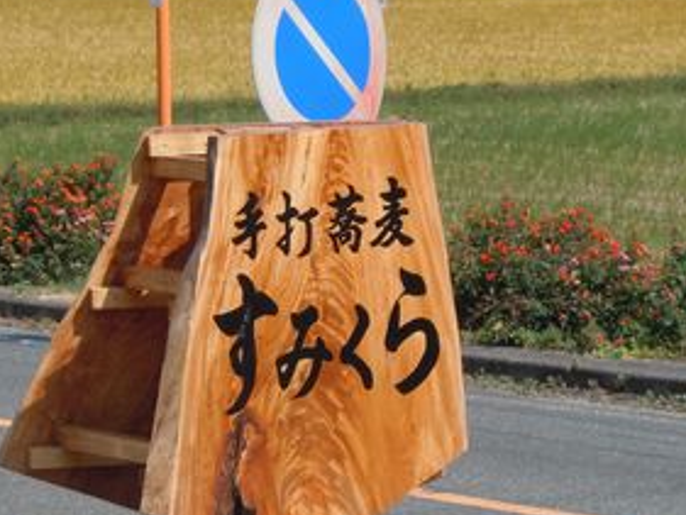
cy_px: 334
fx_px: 5531
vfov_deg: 5.3
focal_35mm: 279
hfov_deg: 7.1
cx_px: 305
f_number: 5.6
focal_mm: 35
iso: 100
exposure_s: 1/500
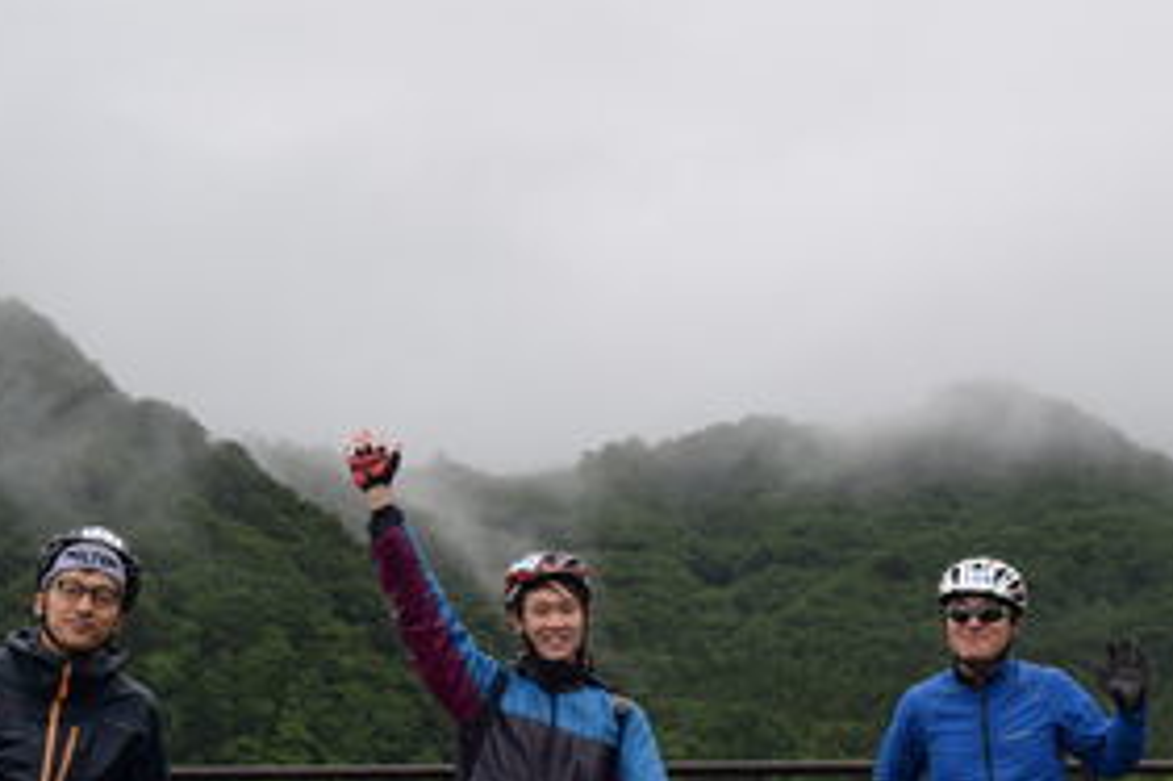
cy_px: 727
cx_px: 822
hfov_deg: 26.1
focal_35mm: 77
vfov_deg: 17.4
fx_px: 2507
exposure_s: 1/250
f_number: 8
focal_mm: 24
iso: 360
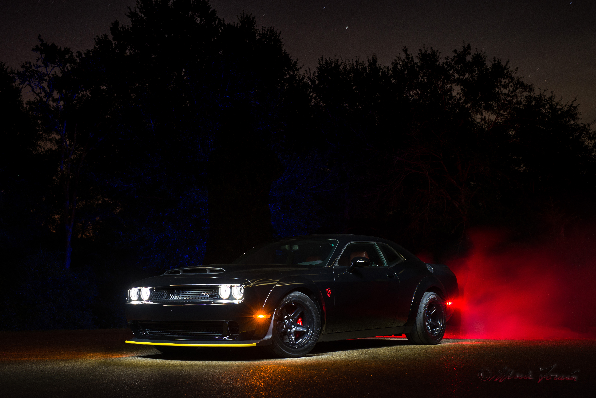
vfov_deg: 27.0
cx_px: 298
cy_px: 199
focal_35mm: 50
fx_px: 828
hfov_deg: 39.6
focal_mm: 50
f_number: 4.5
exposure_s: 30
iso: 250
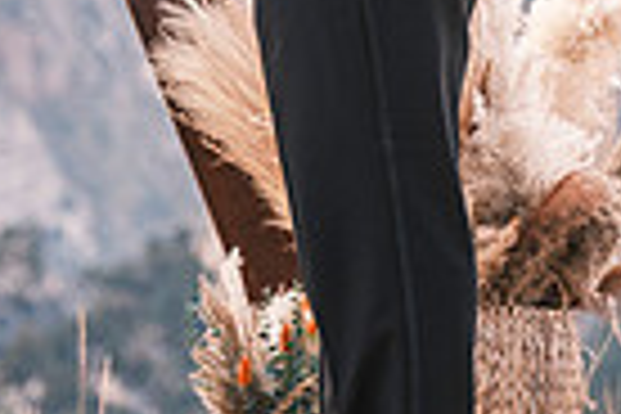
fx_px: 8124
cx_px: 513
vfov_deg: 2.9
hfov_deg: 4.4
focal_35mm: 471
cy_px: -173
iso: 400
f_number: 2.8
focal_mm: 74.4
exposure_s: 1/600
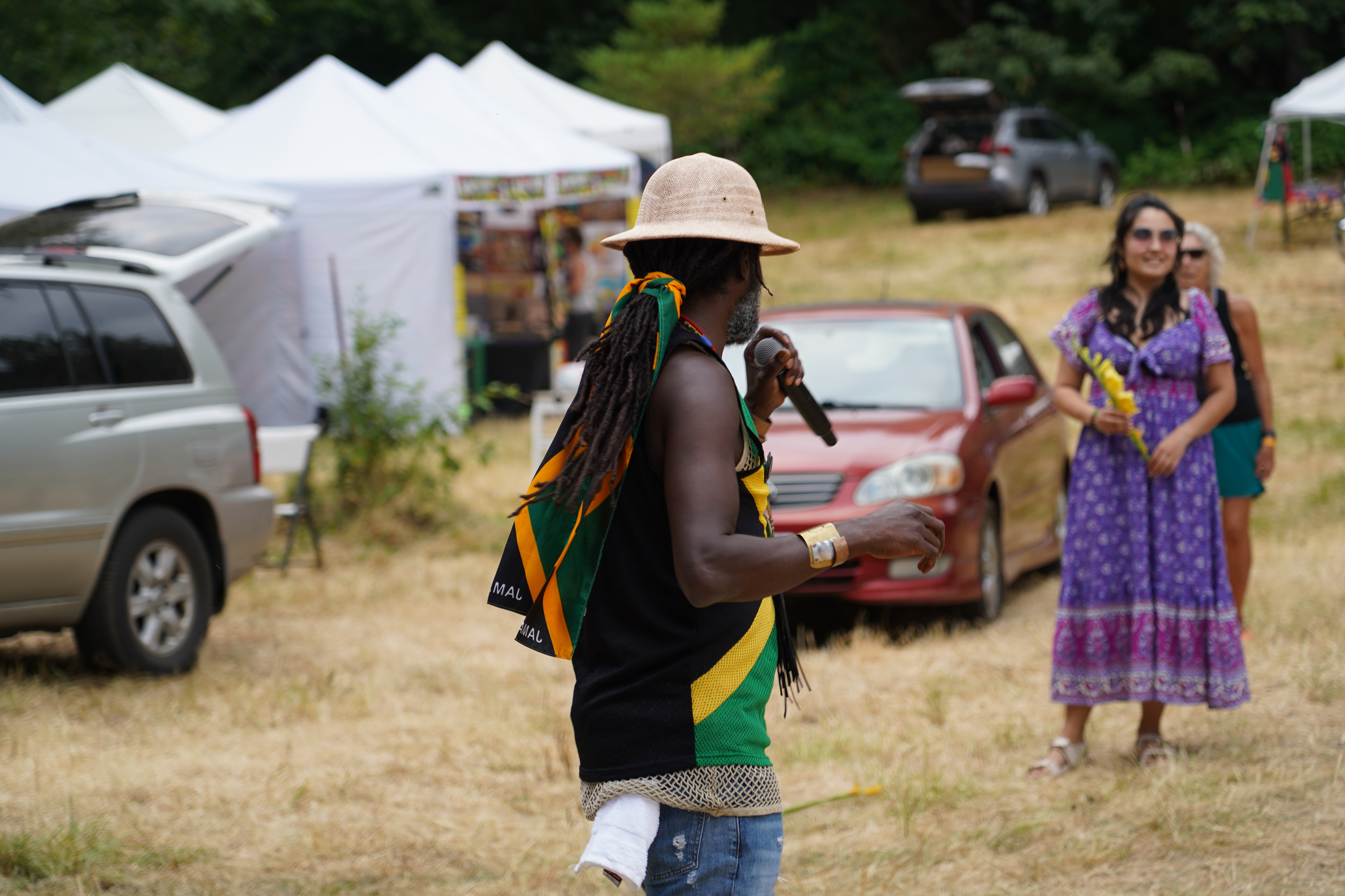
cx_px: 672
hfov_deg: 19.5
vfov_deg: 13.0
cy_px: 448
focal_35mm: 105
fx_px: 3923
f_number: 4
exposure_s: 1/160
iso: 160
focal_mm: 105
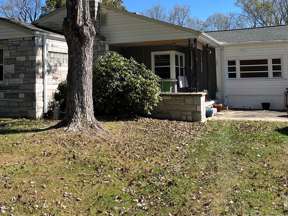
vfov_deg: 33.1
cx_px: 123
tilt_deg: +3.4
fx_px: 358
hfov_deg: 43.7
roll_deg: +1.4
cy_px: 61
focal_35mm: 43
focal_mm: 5.1
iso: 50
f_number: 1.6
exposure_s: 1/1923
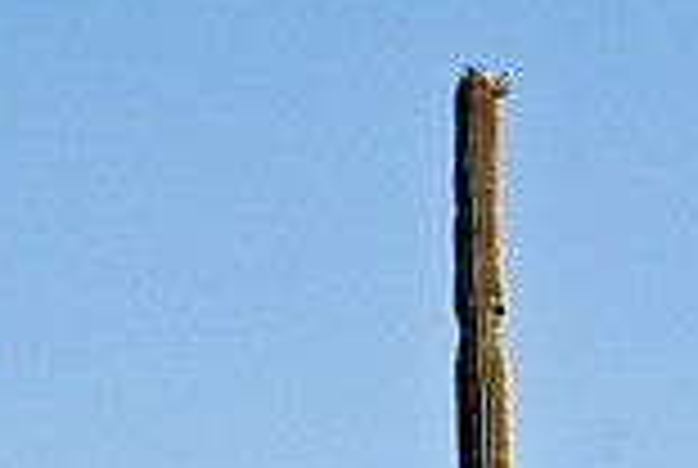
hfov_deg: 5.2
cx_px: 531
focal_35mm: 392
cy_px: 747
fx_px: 7615
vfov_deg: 3.5
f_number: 8
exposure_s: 1/400
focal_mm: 70
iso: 800
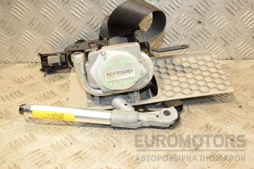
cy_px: 84
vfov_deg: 31.9
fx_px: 296
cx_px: 127
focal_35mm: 42
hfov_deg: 46.4
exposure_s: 1/200
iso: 800
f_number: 6.3
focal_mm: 28
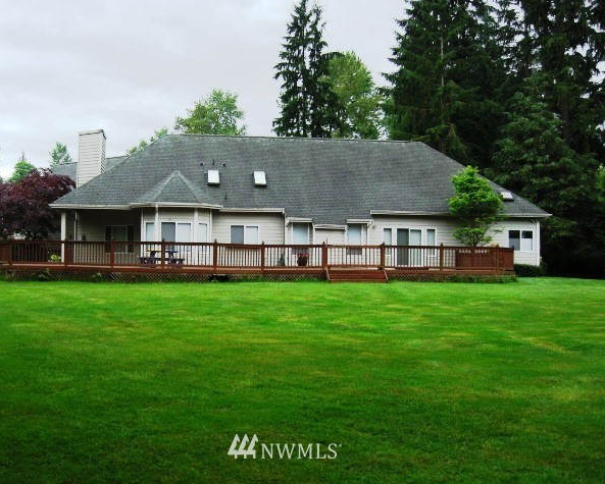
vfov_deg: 37.4
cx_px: 285
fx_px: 717
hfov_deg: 45.8
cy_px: 240
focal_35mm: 40
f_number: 2.8
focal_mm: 7.9
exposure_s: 1/250
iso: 80
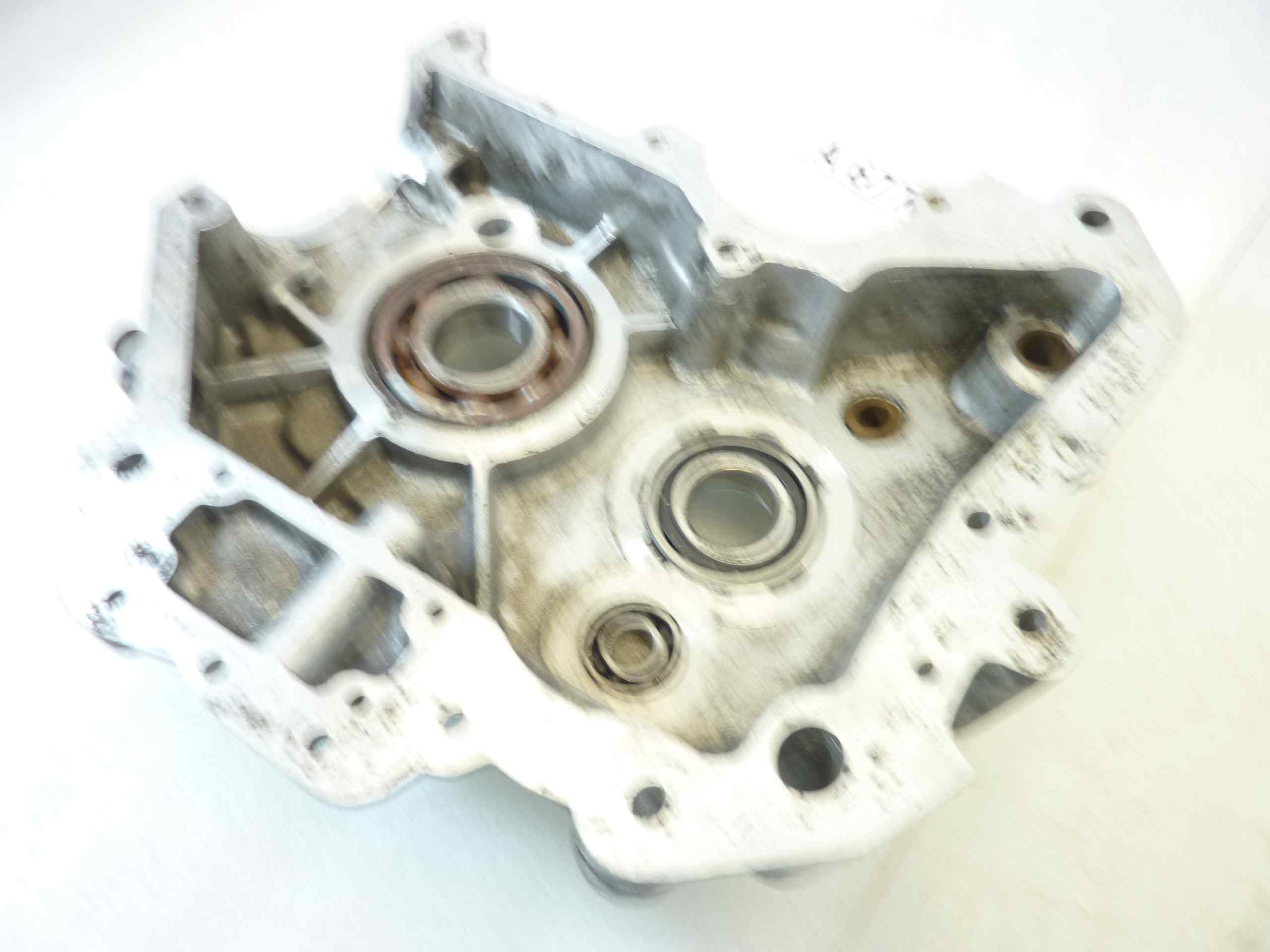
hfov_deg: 69.4
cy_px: 476
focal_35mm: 25
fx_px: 917
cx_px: 635
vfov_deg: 54.9
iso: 80
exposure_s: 1/13
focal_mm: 4.1
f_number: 3.3
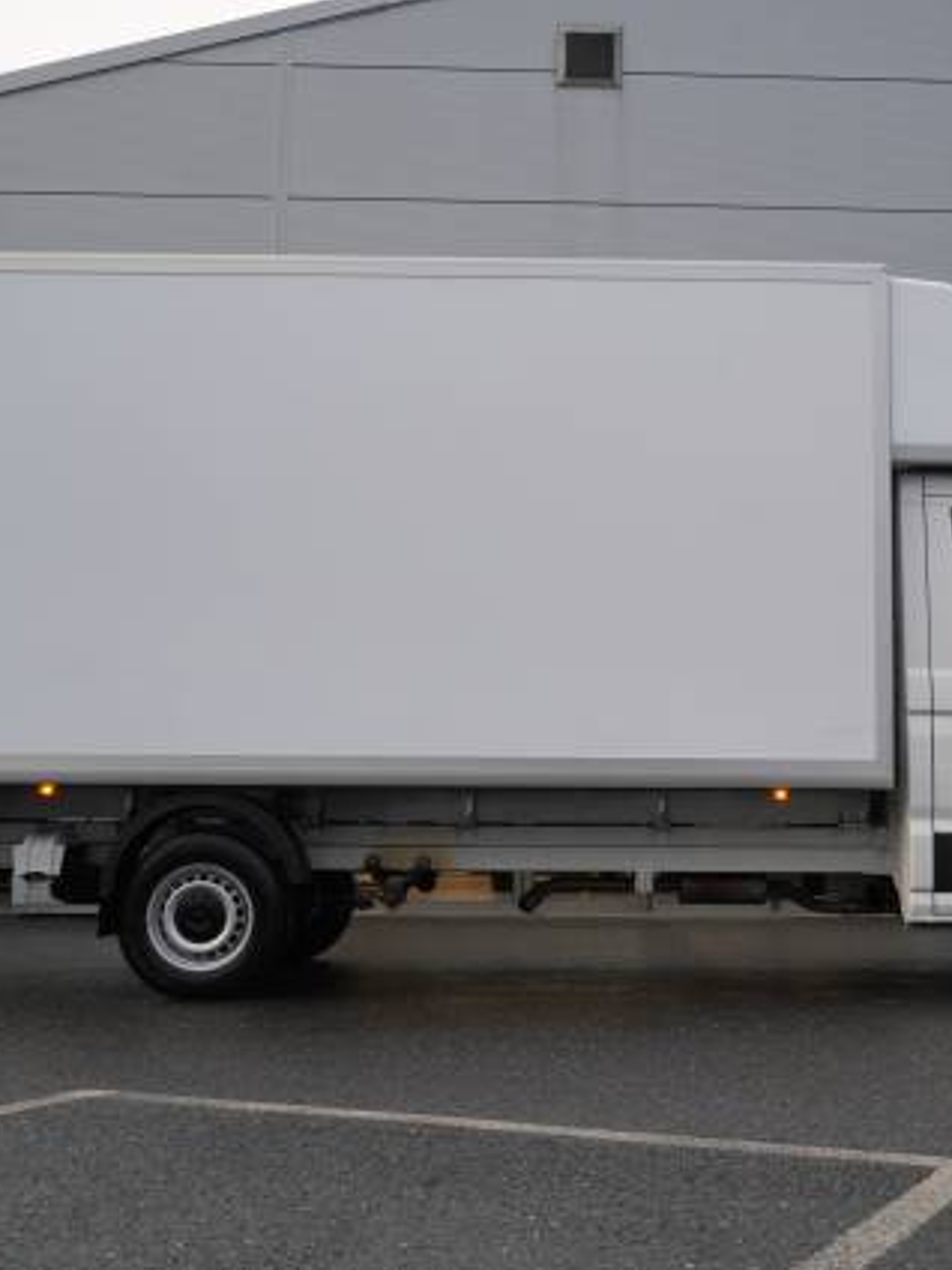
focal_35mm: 46
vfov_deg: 41.5
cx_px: 647
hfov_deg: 31.4
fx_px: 1677
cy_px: 635
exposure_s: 1/60
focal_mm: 21
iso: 250
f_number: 4
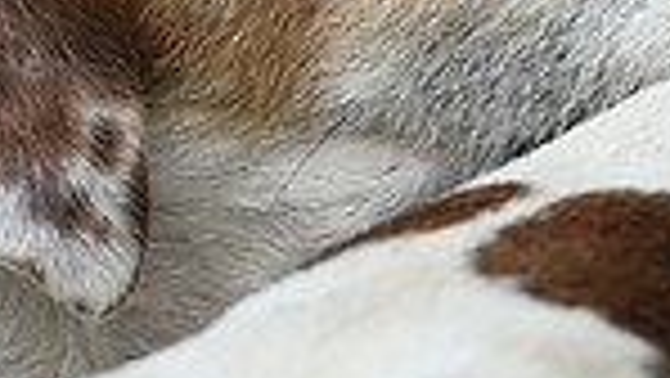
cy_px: -58
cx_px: 1174
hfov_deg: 2.6
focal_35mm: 815
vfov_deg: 1.5
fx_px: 14487
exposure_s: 1/800
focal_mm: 200
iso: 280
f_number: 7.1
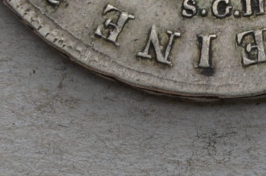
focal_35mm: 355
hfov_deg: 5.7
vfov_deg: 3.8
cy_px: -160
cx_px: 543
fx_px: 2617
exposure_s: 1/200
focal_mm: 46
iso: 400
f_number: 14
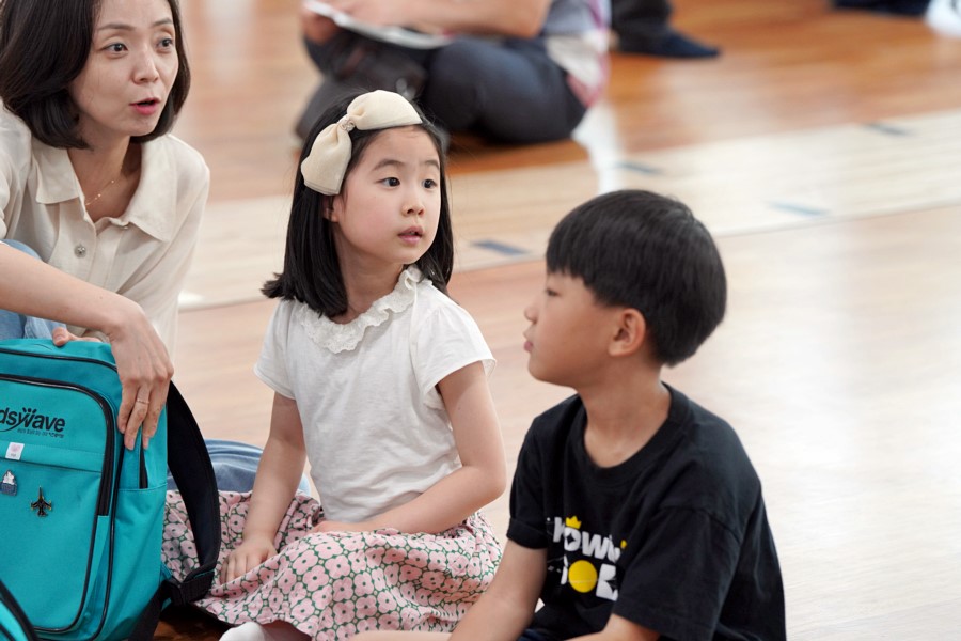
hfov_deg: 16.0
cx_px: 480
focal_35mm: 128
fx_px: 3417
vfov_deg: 10.7
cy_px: 320
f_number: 4
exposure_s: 1/160
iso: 1600
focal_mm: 128
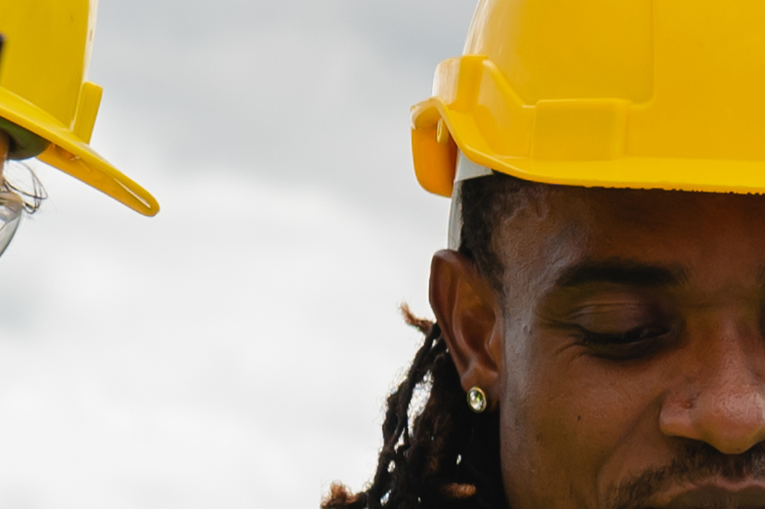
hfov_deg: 6.4
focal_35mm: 317
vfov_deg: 4.3
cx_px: 1076
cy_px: 918
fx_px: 6730
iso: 200
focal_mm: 48
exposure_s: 1/800
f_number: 5
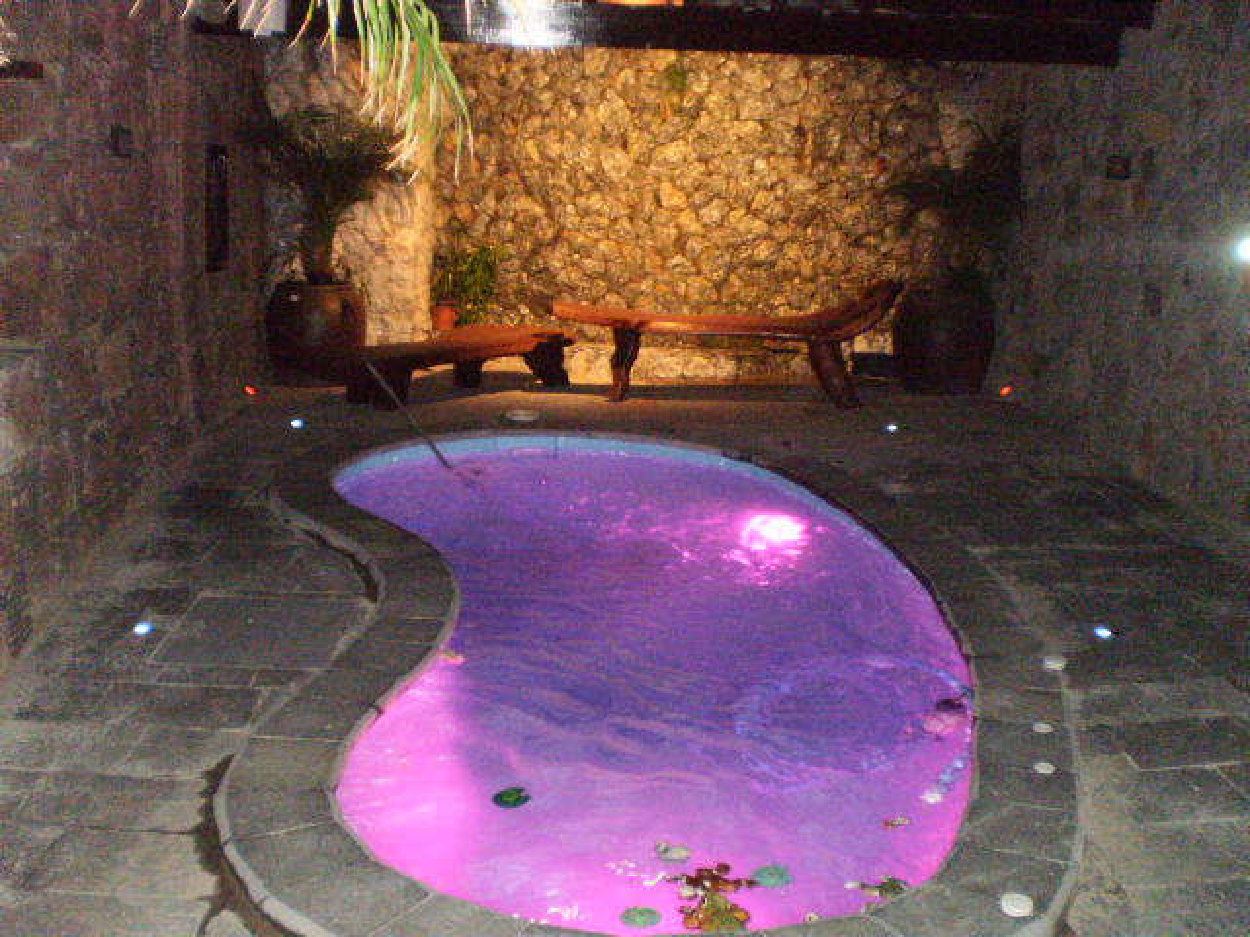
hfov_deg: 51.4
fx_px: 1300
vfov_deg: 39.7
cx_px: 625
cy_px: 468
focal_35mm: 36
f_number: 3.1
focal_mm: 6.3
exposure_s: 1/30
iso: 800
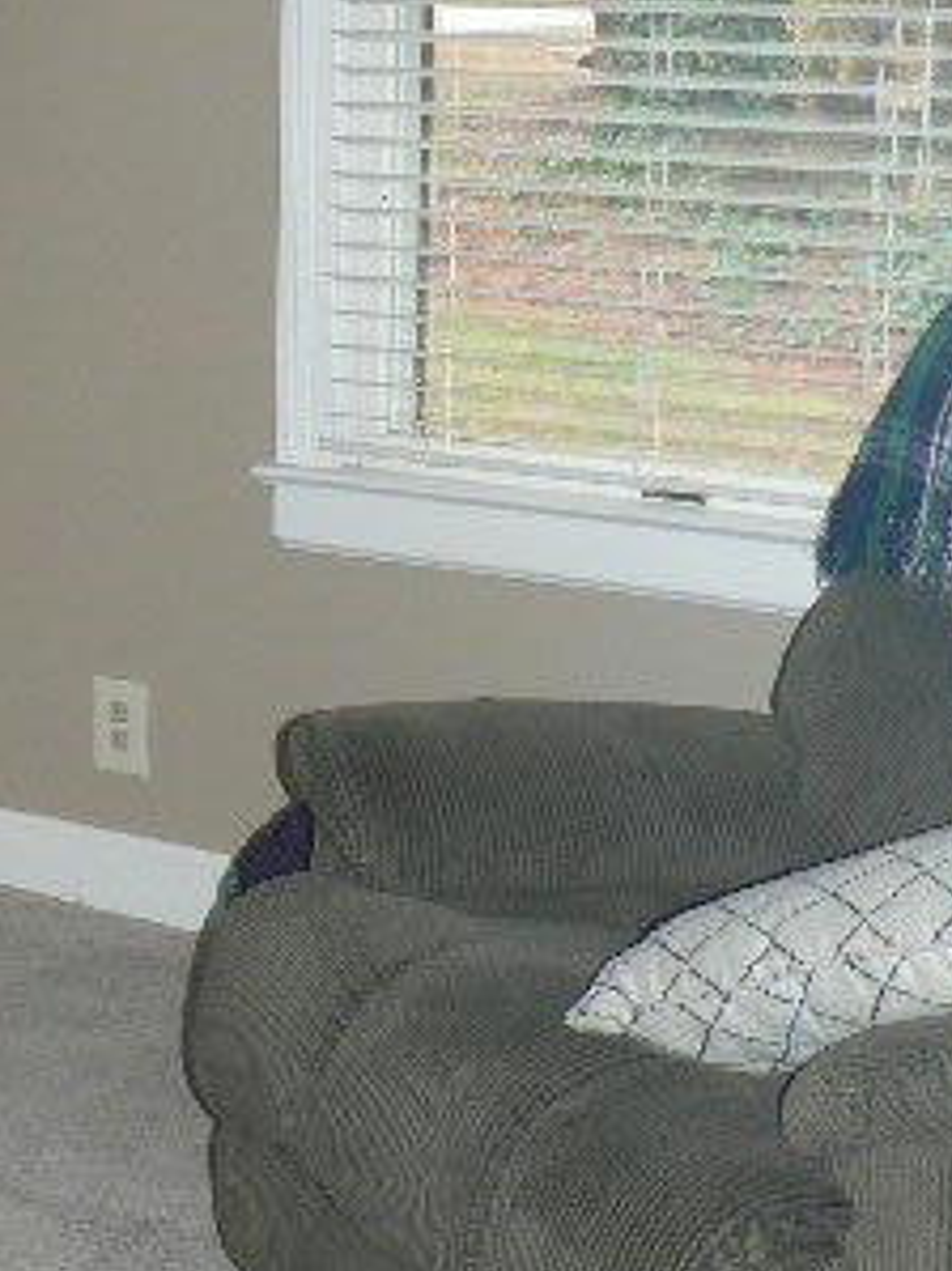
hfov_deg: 18.7
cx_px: 60
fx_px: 2826
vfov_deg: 25.2
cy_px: 434
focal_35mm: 77
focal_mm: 6
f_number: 2.8
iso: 200
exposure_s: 1/60
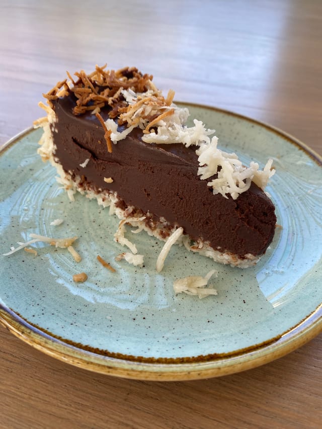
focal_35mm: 26
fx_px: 322
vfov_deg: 67.3
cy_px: 214
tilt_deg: -42.4
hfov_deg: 53.1
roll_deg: -3.7
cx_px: 161
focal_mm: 4.25
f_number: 1.8
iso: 40
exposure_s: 1/121
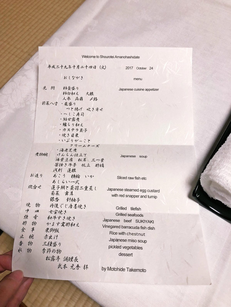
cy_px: 154
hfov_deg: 48.2
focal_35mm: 29
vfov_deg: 61.7
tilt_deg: -65.5
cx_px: 116
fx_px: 258
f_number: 1.8
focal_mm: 3.99
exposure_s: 1/24
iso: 32
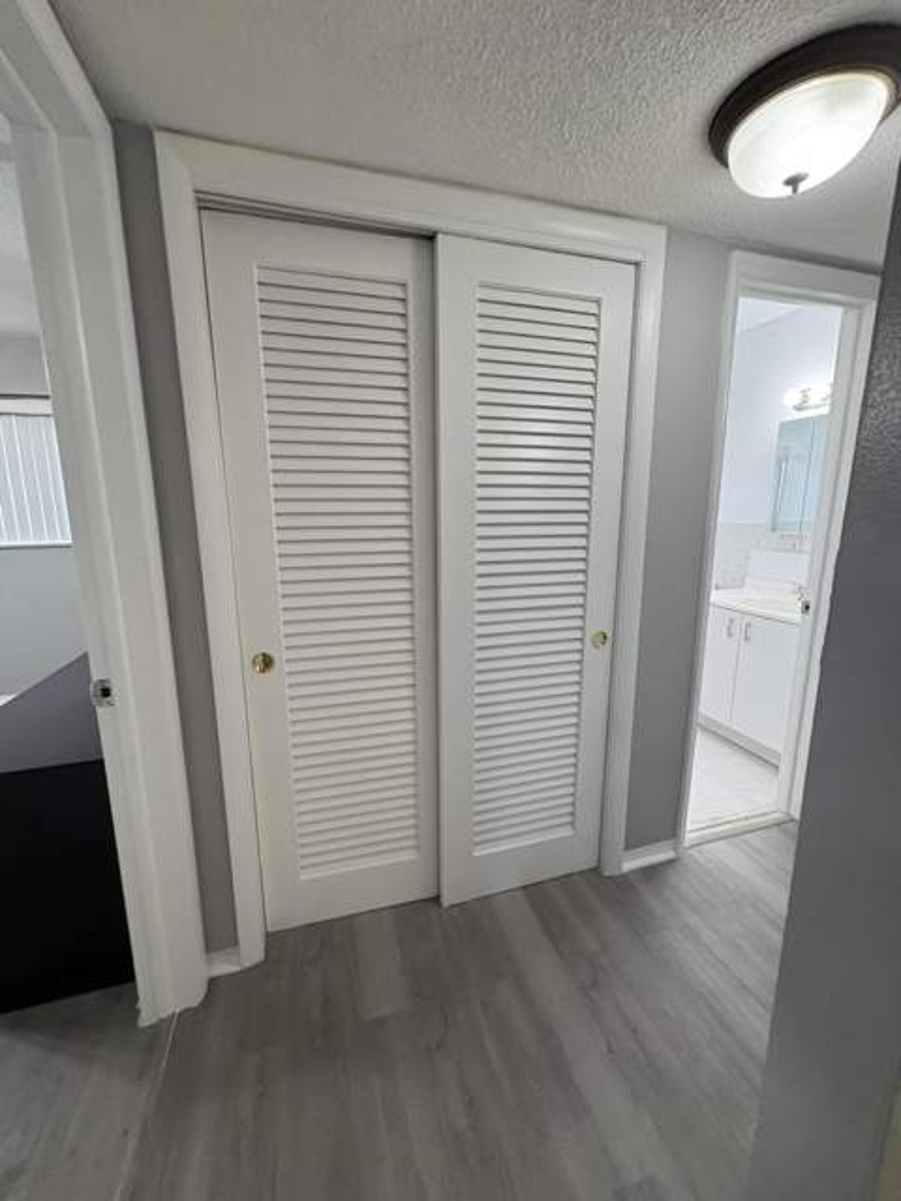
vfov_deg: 102.1
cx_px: 450
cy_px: 600
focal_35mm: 14
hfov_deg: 85.7
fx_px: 486
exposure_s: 1/60
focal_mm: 2.22
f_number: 2.2
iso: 250
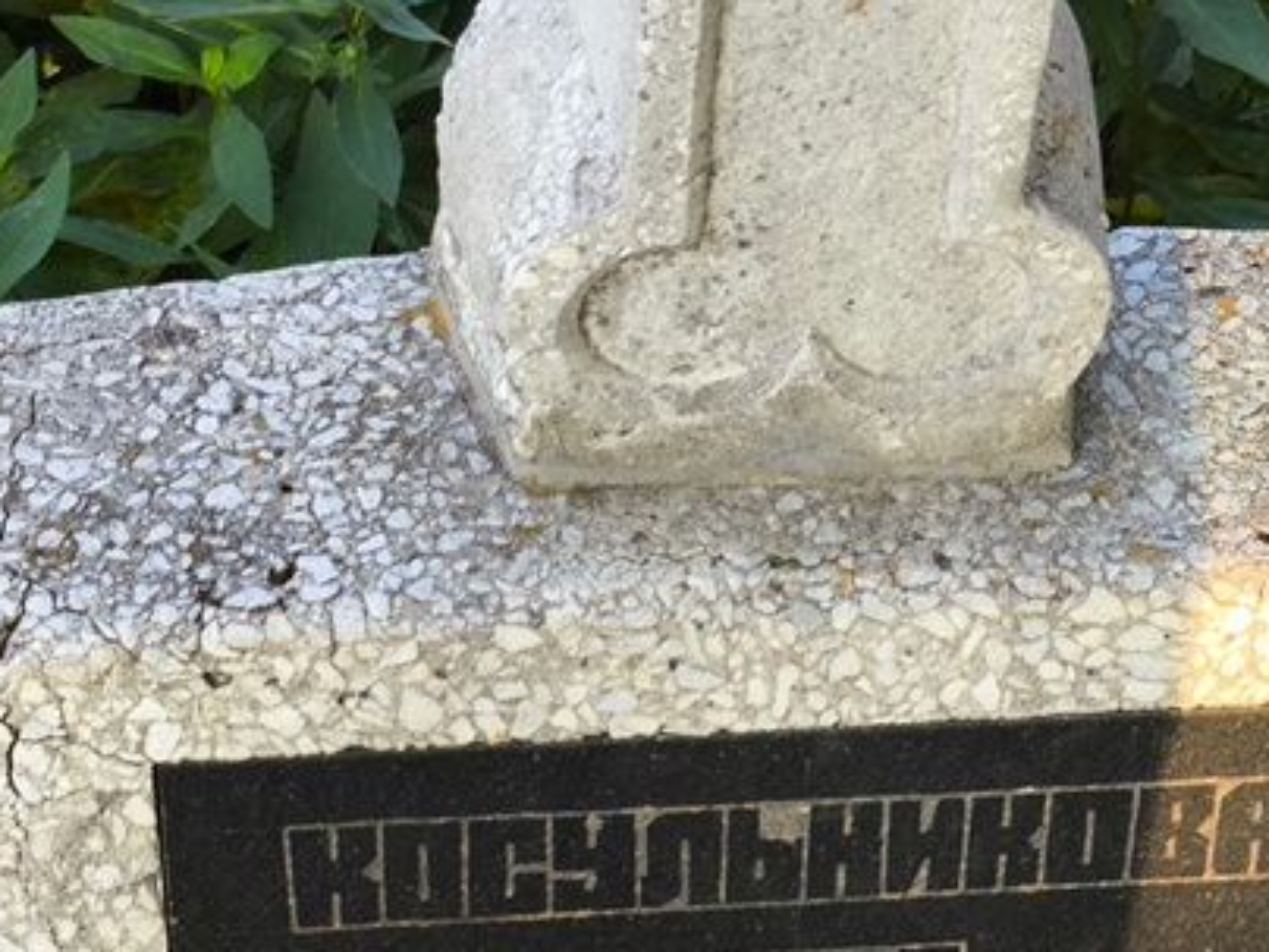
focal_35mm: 99
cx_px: 790
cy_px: 889
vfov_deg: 14.8
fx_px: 3629
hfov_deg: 19.8
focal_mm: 4.71
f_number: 1.7
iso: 50
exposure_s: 1/100
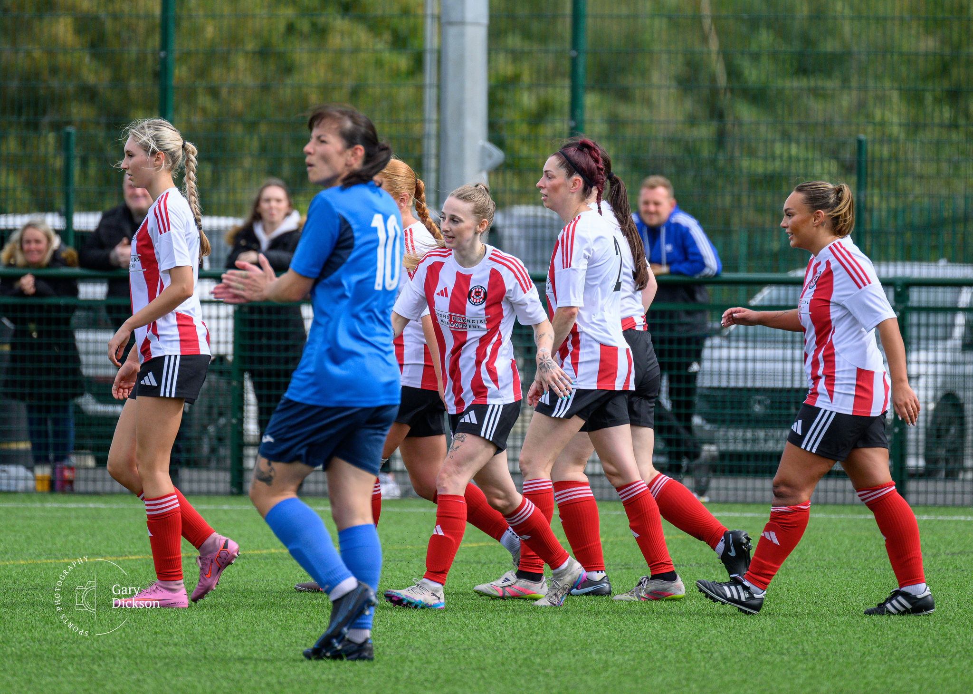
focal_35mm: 501
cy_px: 208
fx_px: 13833
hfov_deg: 4.0
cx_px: 508
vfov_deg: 2.9
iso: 720
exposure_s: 1/1600
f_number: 5.3
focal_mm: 340
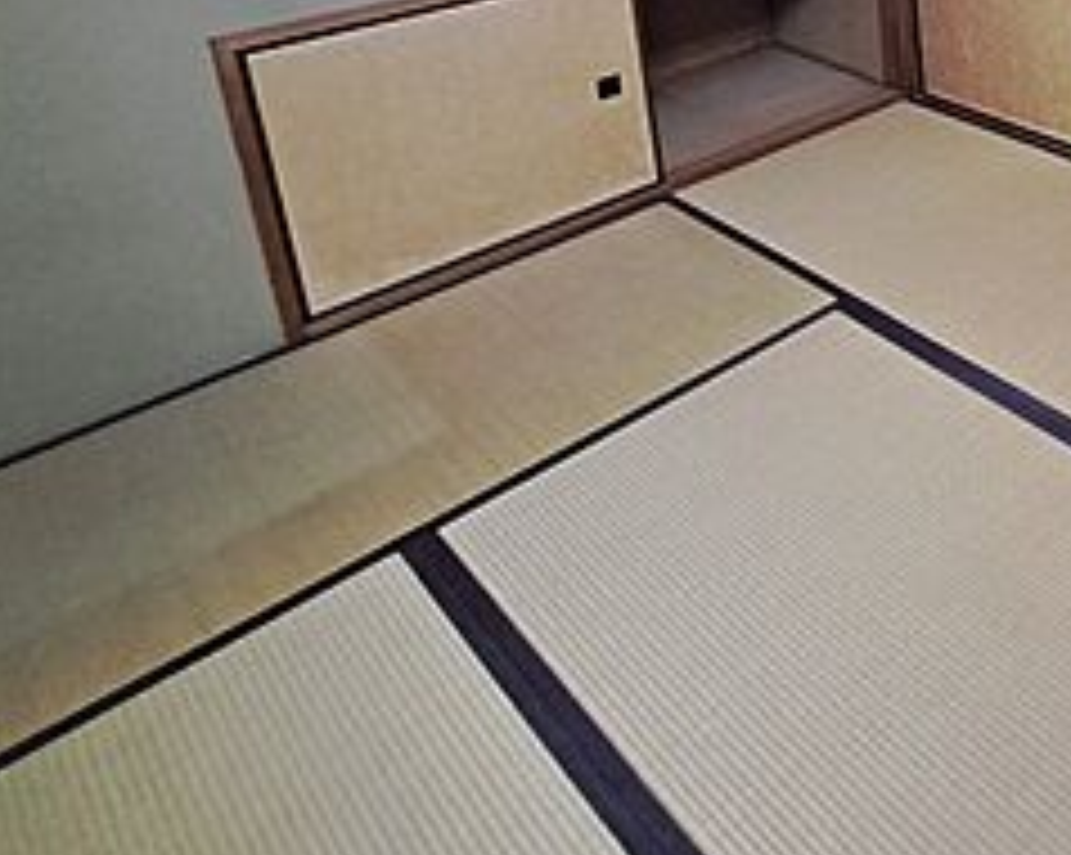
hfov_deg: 40.9
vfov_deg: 38.3
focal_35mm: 32
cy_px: -76
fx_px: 1013
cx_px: 1251
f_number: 2.2
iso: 200
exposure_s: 1/24
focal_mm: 1.74
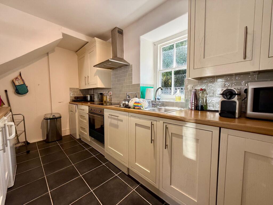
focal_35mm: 14
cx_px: 136
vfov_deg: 85.7
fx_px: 110
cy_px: 102
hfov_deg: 102.1
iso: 80
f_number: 2.2
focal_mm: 2.22
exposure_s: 1/99
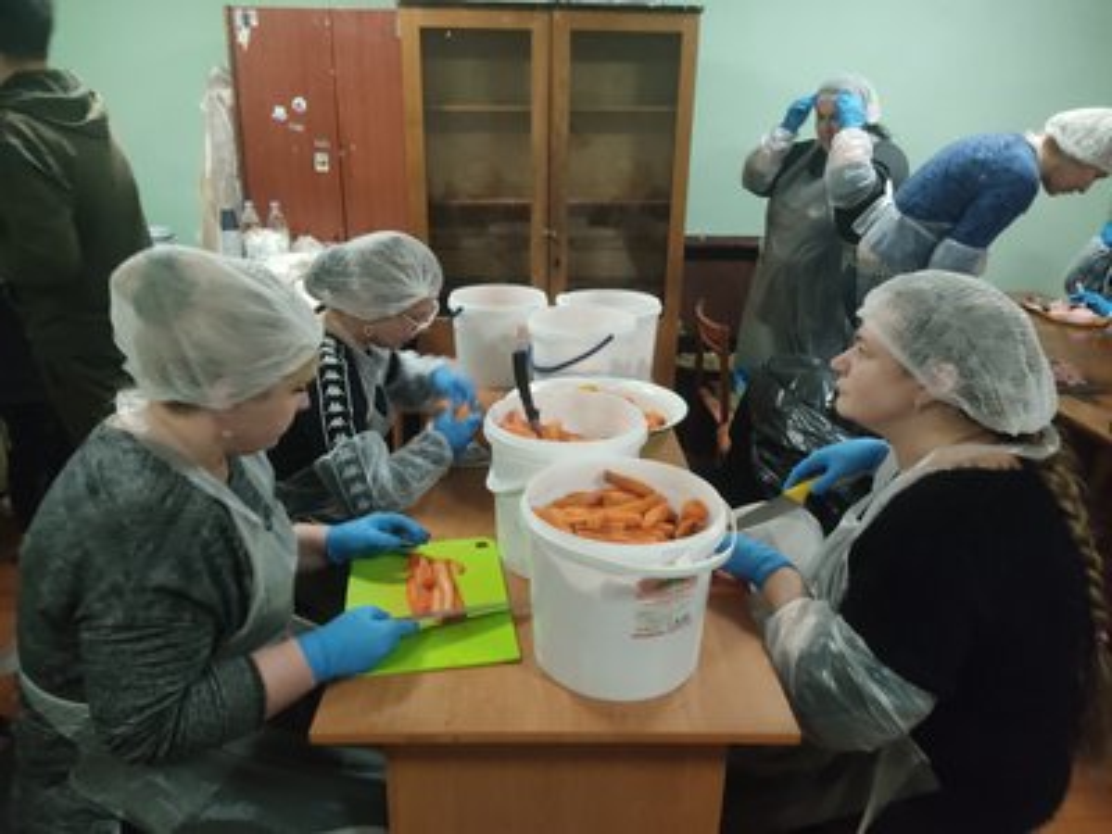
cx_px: 556
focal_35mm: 26
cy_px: 417
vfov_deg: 53.1
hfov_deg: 67.3
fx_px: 835
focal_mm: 4.74
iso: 3309
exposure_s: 1/17
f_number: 1.79
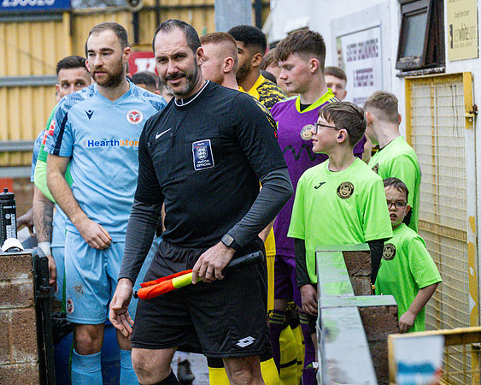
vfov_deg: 8.4
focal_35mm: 183
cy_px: 298
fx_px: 2606
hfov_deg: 10.5
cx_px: 258
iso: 2000
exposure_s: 1/2000
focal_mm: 70
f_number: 2.8
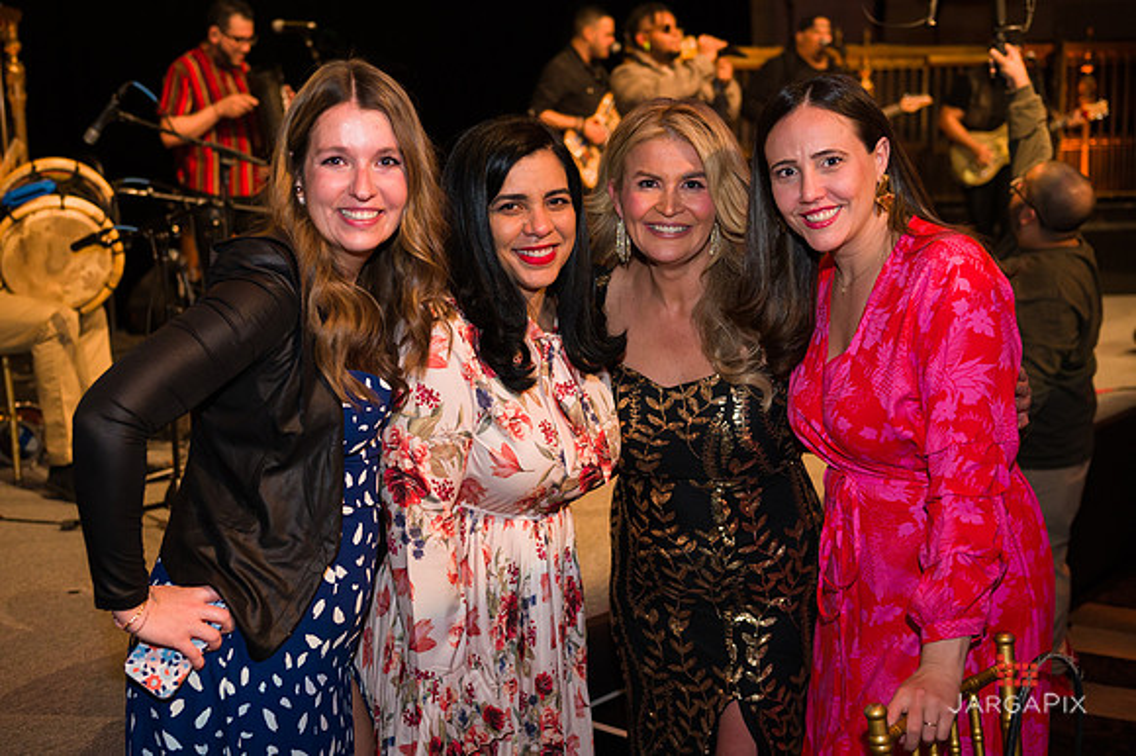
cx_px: 510
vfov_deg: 29.0
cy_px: 390
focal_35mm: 46
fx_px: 1460
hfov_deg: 42.5
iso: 1600
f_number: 4
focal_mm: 42
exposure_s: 1/200
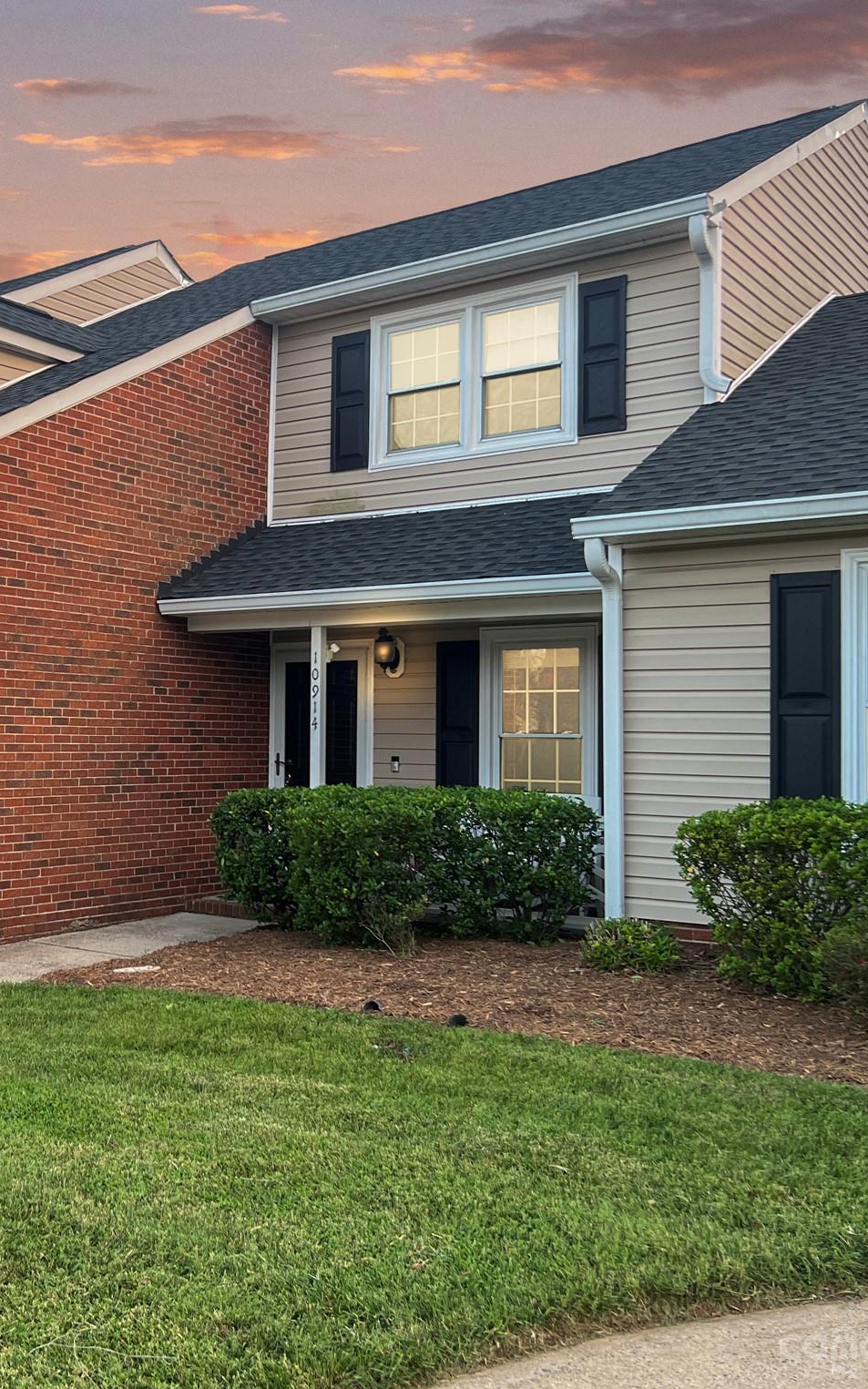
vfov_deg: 52.8
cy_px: 692
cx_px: 117
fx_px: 1401
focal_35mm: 37
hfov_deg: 33.0
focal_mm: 5.7
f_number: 1.5
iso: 125
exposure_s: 1/71
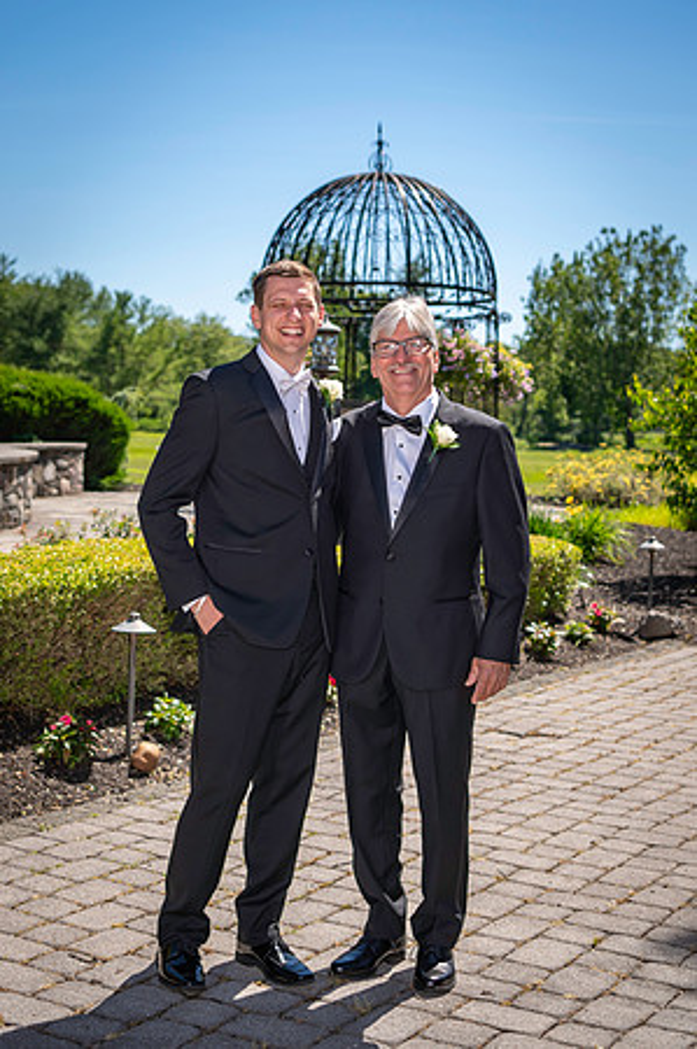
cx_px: 332
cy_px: 471
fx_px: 1642
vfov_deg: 35.4
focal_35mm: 56
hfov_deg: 24.0
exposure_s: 1/1250
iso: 100
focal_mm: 34
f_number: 3.2
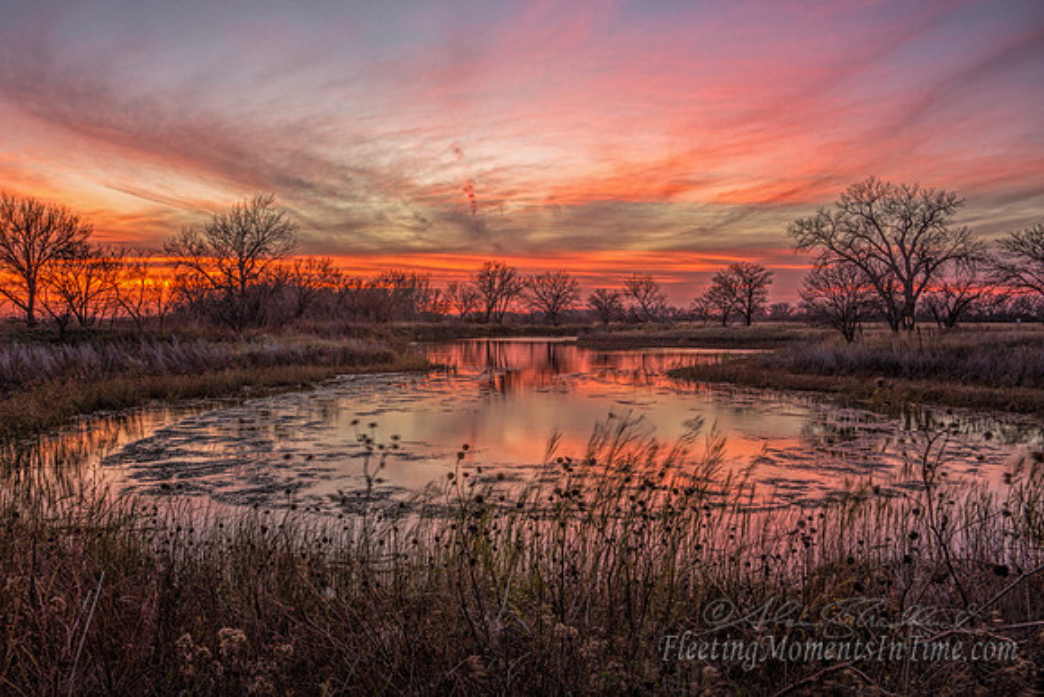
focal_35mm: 24
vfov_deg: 53.2
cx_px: 522
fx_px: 696
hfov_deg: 73.7
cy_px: 348
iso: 100
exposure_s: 1/1.67
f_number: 14
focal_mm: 24
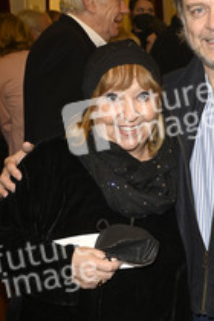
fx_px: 544
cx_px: 185
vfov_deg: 32.8
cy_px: 196
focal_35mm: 61
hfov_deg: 21.8
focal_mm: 32
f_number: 5
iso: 1250
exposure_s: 1/60
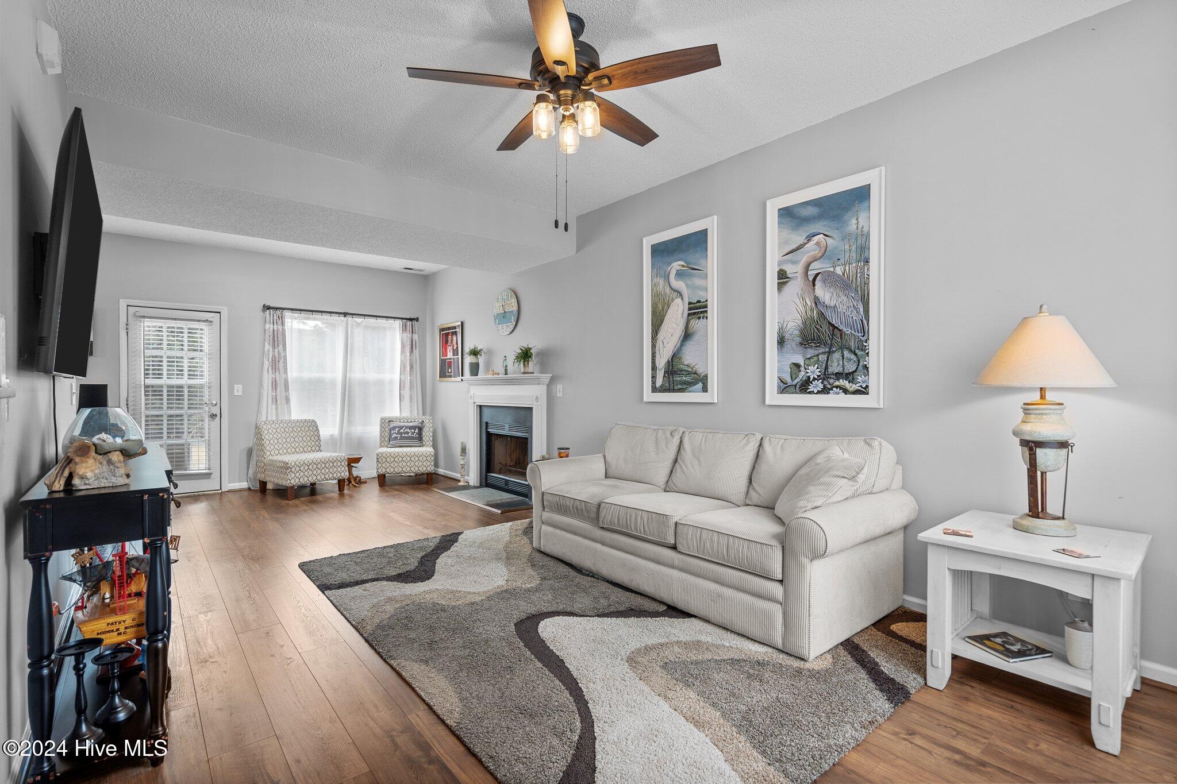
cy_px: 392
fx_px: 523
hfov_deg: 96.7
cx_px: 588
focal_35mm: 16
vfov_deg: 73.7
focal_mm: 16
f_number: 4
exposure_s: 1/6
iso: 320
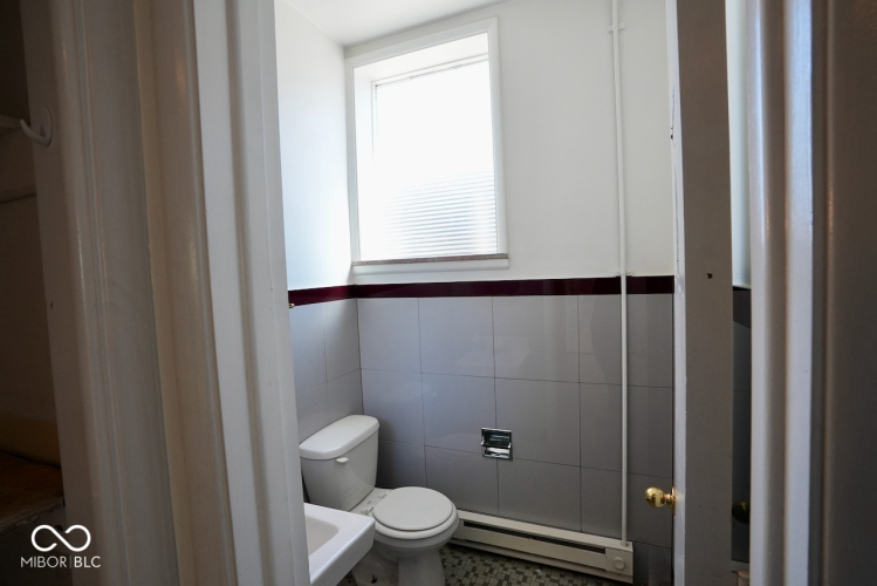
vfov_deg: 73.8
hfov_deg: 96.7
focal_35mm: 16
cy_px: 293
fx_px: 390
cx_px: 438
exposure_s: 1/125
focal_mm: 16
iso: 2000
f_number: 11
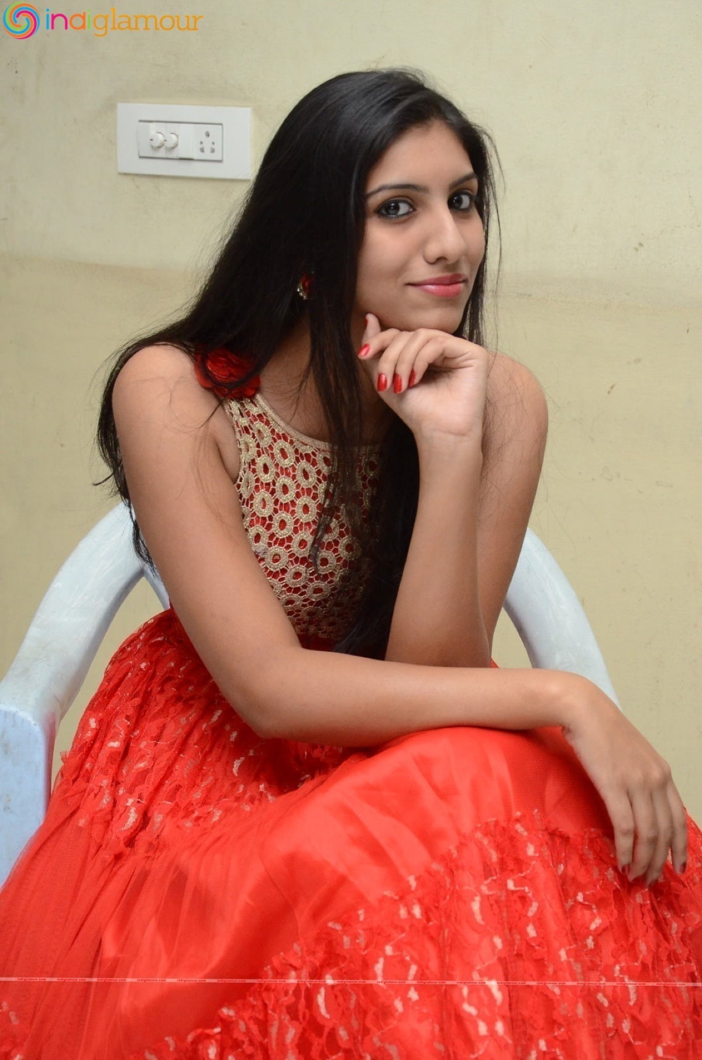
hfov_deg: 18.1
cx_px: 351
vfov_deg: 27.1
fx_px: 2205
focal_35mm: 75
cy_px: 530
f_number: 5.6
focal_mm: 50
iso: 2500
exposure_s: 1/125
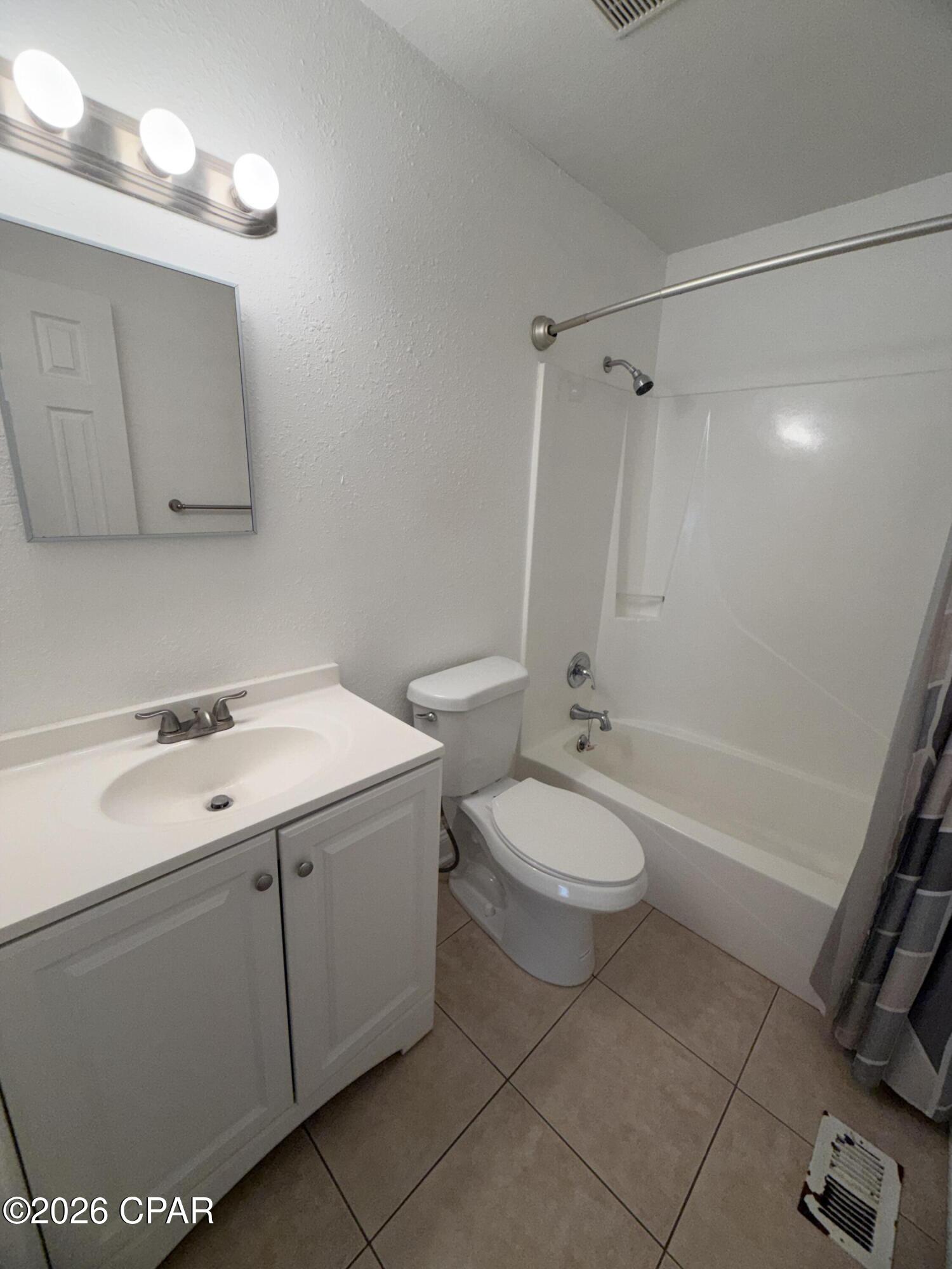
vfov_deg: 102.1
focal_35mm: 14
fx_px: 513
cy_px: 634
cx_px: 476
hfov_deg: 85.7
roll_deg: -2.8
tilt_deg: -15.9
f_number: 2.2
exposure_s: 1/120
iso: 125
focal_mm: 2.22
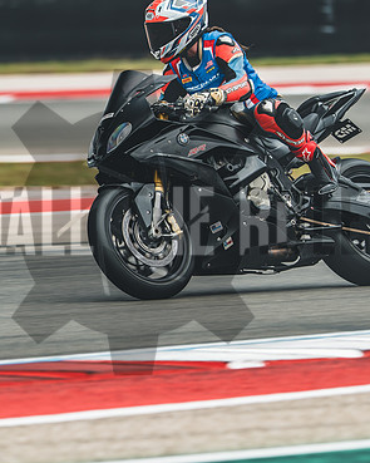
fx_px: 8490
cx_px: 133
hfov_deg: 2.5
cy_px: 223
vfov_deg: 3.1
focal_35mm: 620
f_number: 4.5
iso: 160
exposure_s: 1/320
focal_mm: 280
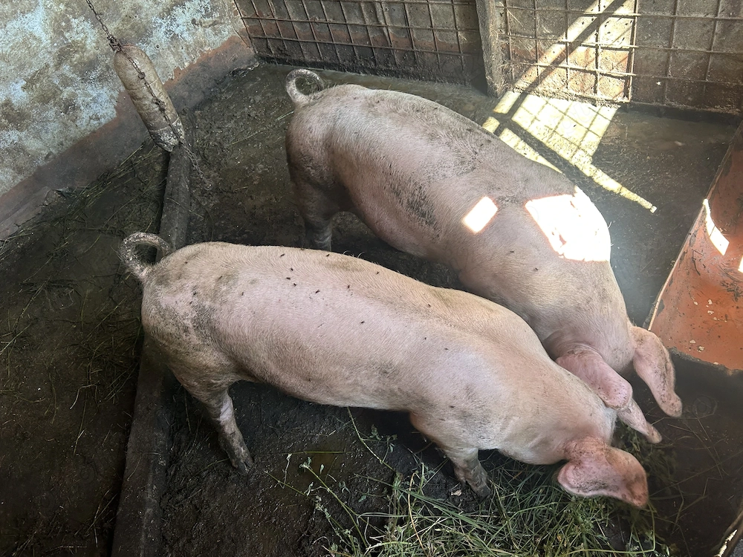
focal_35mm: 26
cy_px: 278
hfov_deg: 67.3
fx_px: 558
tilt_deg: -46.4
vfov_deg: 53.1
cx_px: 372
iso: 100
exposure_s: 1/121
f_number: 1.5
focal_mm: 5.7
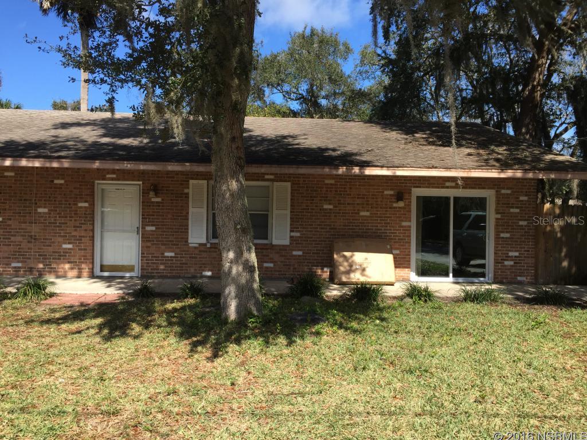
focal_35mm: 29
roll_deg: -1.6
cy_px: 220
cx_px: 294
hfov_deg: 61.7
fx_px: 492
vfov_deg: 48.2
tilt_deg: +0.8
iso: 32
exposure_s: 1/1130
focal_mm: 4.15
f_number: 2.2
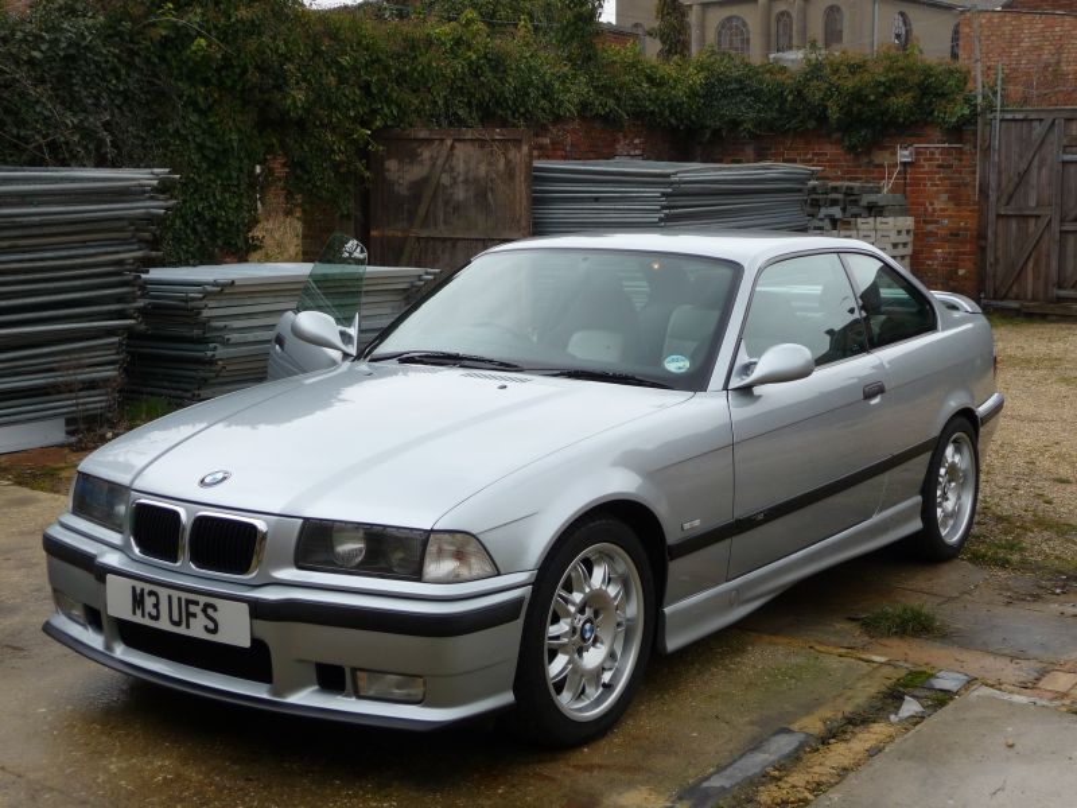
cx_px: 538
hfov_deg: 39.7
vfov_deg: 30.3
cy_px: 404
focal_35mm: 48
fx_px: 1493
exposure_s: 1/160
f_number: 4.2
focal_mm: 8
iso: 100
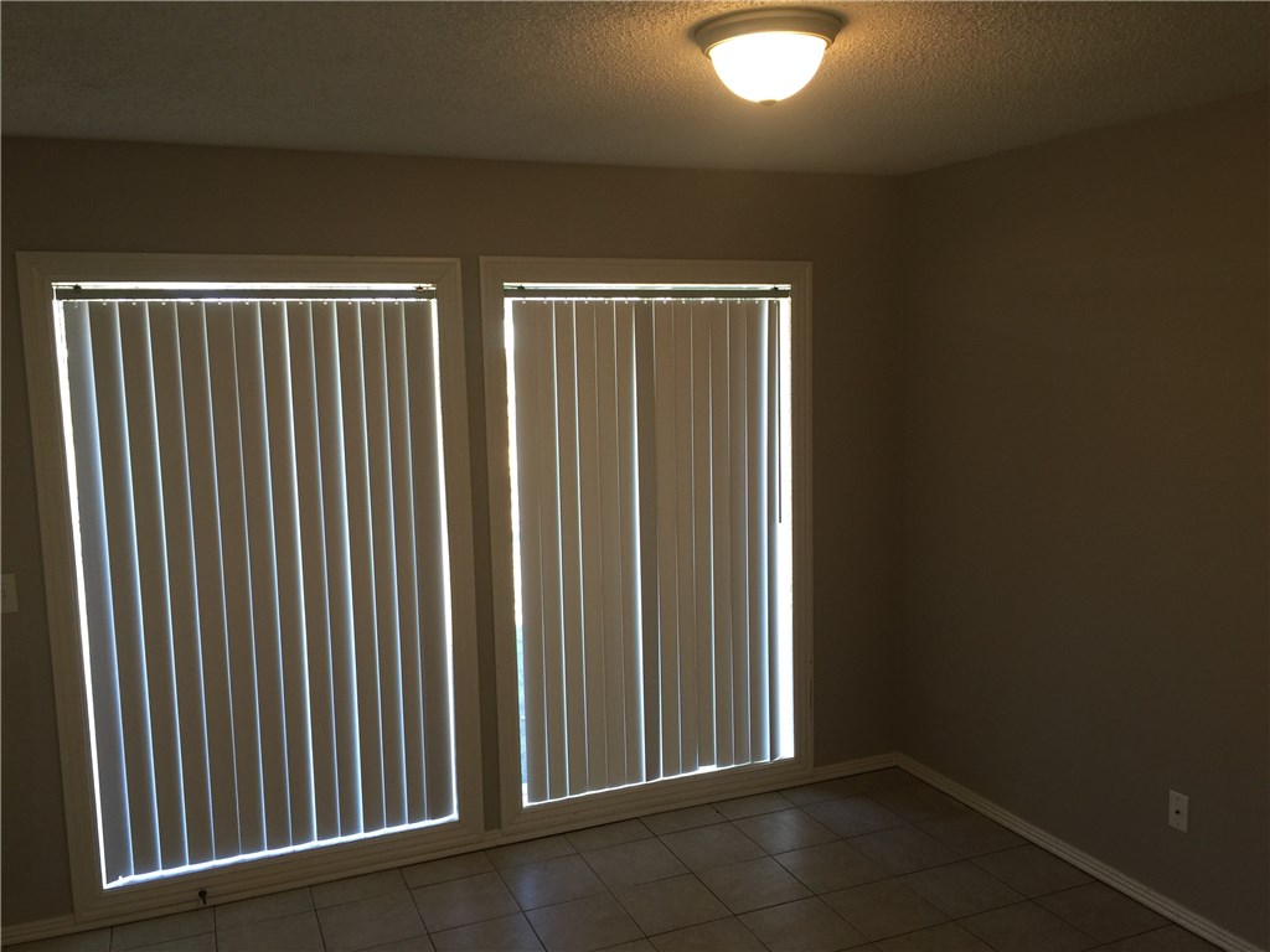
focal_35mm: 29
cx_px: 635
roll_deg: +0.8
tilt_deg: -7.0
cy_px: 476
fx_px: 1064
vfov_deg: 48.2
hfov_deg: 61.7
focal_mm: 4.15
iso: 40
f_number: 2.2
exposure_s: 1/30
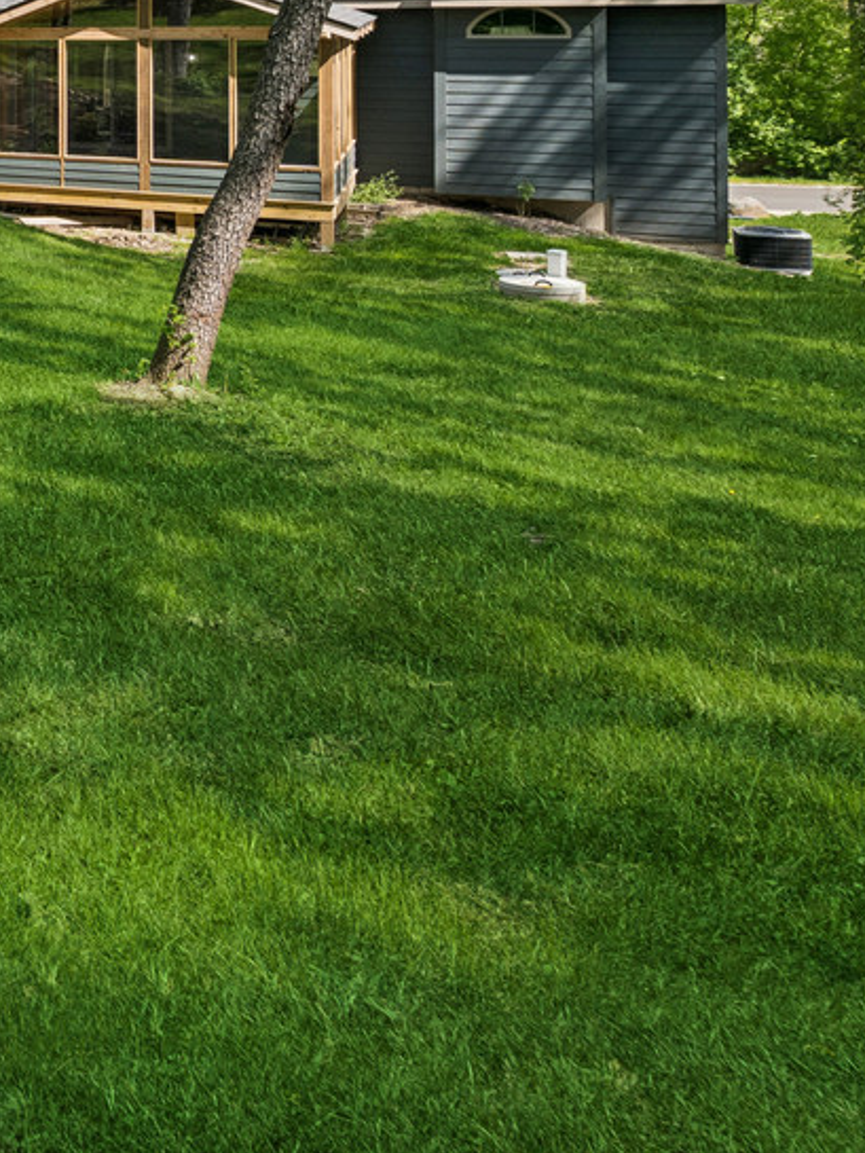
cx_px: -641
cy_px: 80
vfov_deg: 42.3
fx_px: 1332
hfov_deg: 22.8
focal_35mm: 40
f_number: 8
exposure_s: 1/200
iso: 200
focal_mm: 14
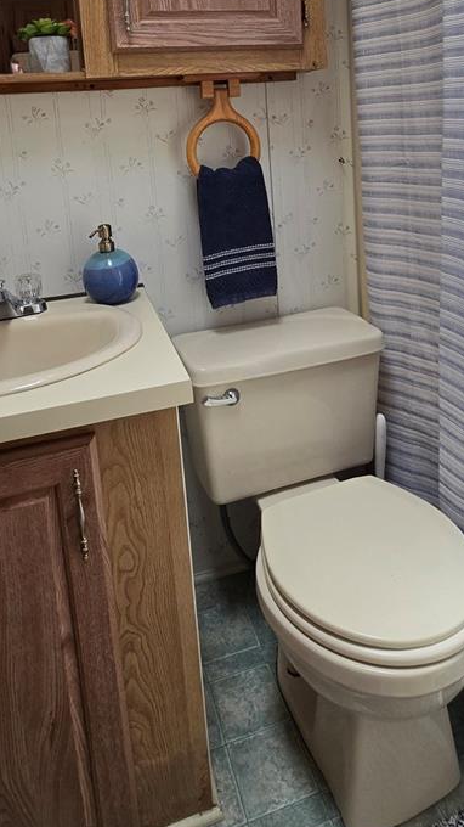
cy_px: 206
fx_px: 547
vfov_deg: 69.1
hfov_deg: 45.9
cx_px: 248
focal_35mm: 25
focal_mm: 2.2
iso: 50
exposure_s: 1/133
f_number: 2.2
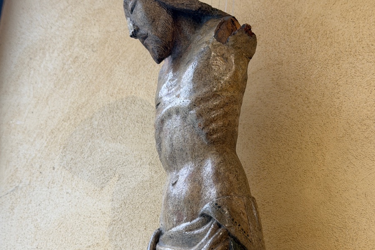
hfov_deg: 30.1
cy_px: 180
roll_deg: -2.3
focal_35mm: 67
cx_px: 187
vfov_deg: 20.2
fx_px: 698
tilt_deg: +26.3
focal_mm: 6.76
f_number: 1.78
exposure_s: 1/60
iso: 125
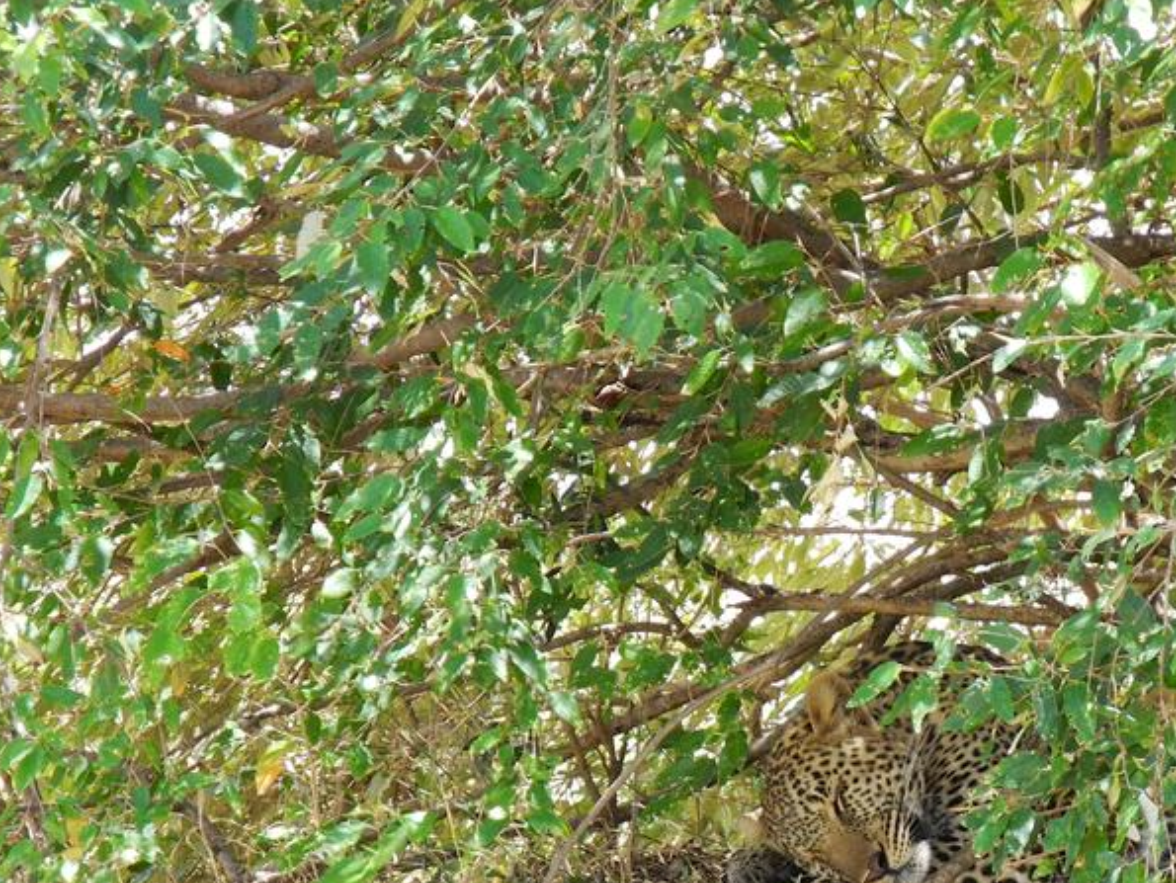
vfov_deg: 4.3
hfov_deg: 5.8
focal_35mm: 344
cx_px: 974
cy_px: 725
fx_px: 11694
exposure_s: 1/41.1
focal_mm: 42.6
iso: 100
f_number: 5.6
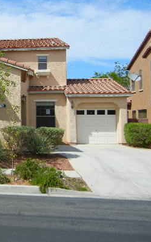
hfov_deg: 23.5
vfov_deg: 39.5
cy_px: 100
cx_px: -22
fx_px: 336
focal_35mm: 51
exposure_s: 1/567
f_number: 7
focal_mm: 5.4
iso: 160
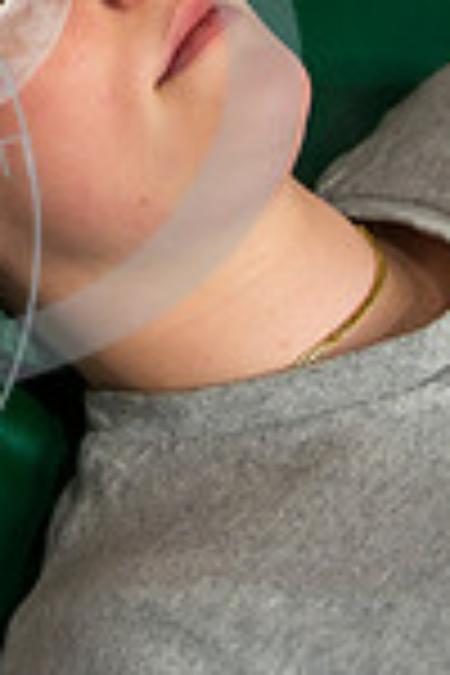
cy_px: -108
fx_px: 2025
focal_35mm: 108
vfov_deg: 18.1
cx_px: -300
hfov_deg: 11.9
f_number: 2.8
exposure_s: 1/125
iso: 200
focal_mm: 24
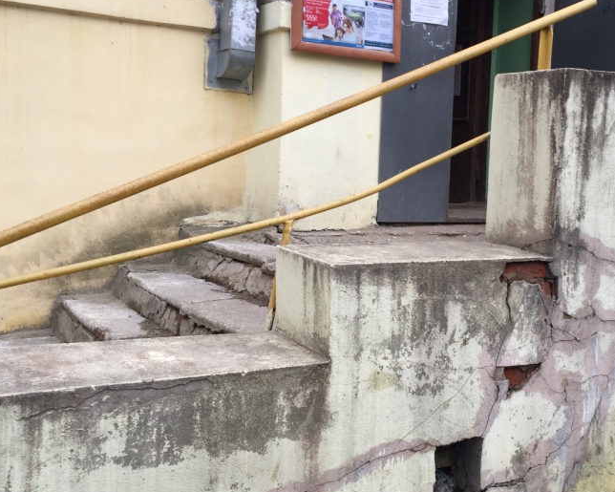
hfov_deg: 40.3
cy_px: 246
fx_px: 819
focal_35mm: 45
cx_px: 438
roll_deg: -0.4
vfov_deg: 33.4
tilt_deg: -5.7
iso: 32
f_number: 2.2
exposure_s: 1/143
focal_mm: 4.15
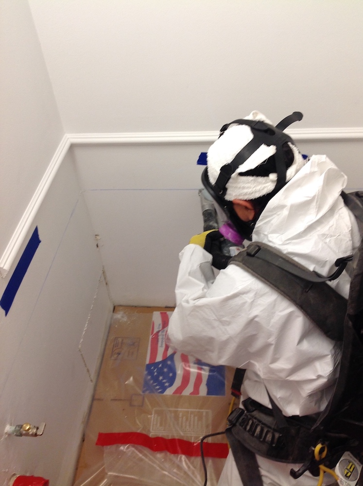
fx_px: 491
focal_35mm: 35
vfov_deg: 52.7
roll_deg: +7.1
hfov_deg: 40.6
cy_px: 243
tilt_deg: -43.3
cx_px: 182
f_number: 2.4
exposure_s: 1/20
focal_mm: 4.28
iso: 64
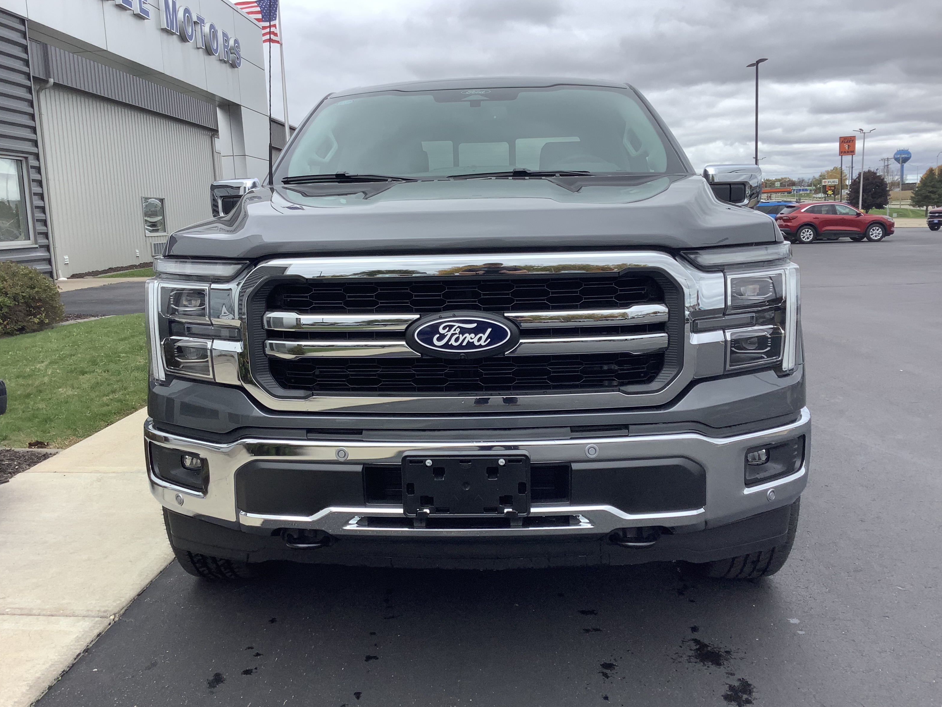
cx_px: 459
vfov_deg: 44.2
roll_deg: +3.0
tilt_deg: -8.8
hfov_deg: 56.8
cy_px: 348
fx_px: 871
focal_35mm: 32
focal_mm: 3.3
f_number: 2.4
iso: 25
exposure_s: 1/390
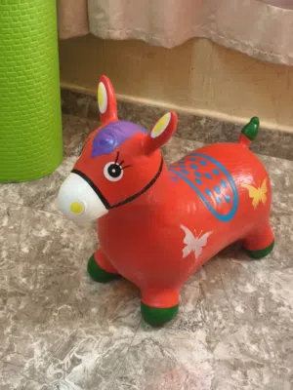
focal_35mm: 50
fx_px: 564
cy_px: 195
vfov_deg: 38.2
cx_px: 146
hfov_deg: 29.1
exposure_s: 1/50
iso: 1250
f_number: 1.9
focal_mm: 7.1
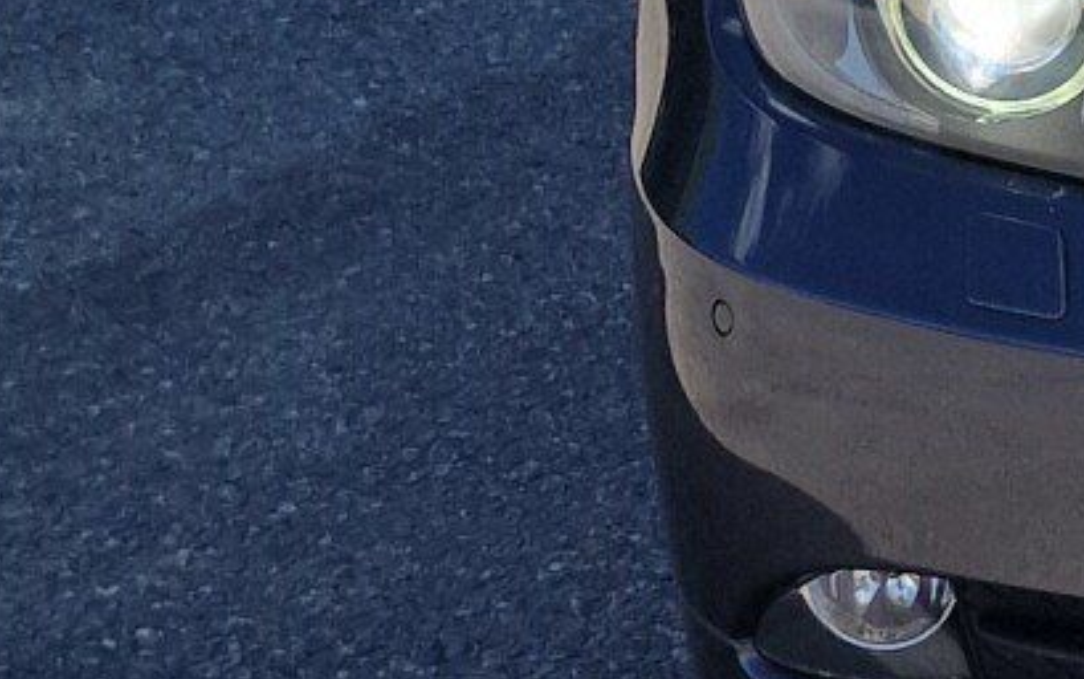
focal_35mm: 155
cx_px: 2123
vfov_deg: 8.5
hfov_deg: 12.1
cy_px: 191
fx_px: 4581
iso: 50
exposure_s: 1/872
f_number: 1.8
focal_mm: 6.4
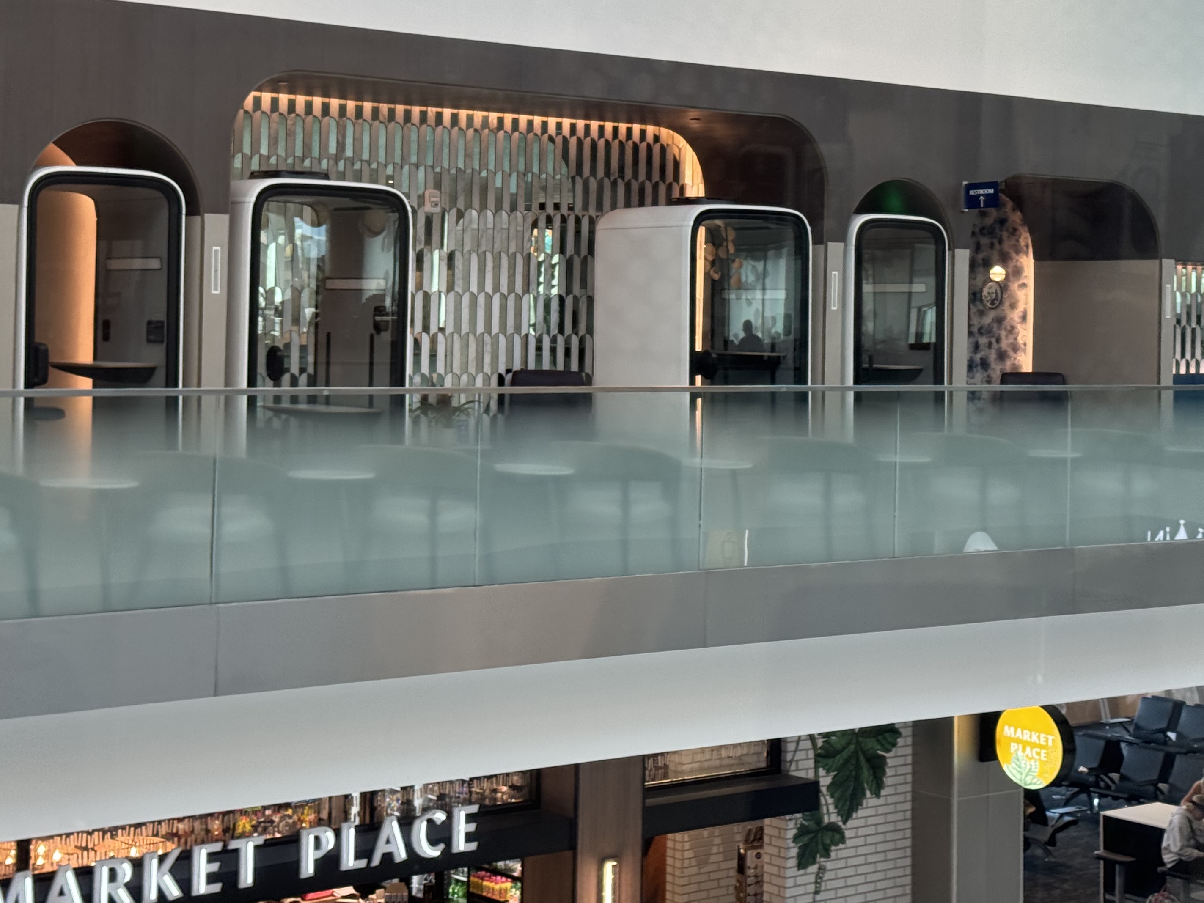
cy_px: 274
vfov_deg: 21.5
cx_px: 548
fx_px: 2365
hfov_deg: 28.5
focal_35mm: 68
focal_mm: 6.76
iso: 64
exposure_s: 1/111
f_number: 1.78
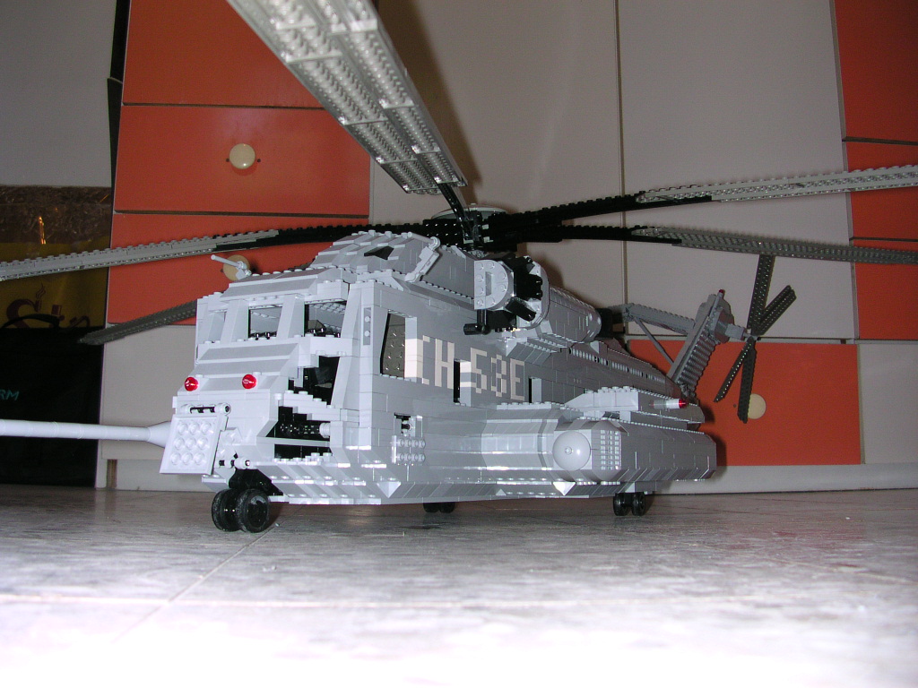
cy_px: 344
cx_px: 459
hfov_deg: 50.1
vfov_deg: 38.7
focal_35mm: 37
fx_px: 981
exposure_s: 1/60
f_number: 2.7
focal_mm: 5.6
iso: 100
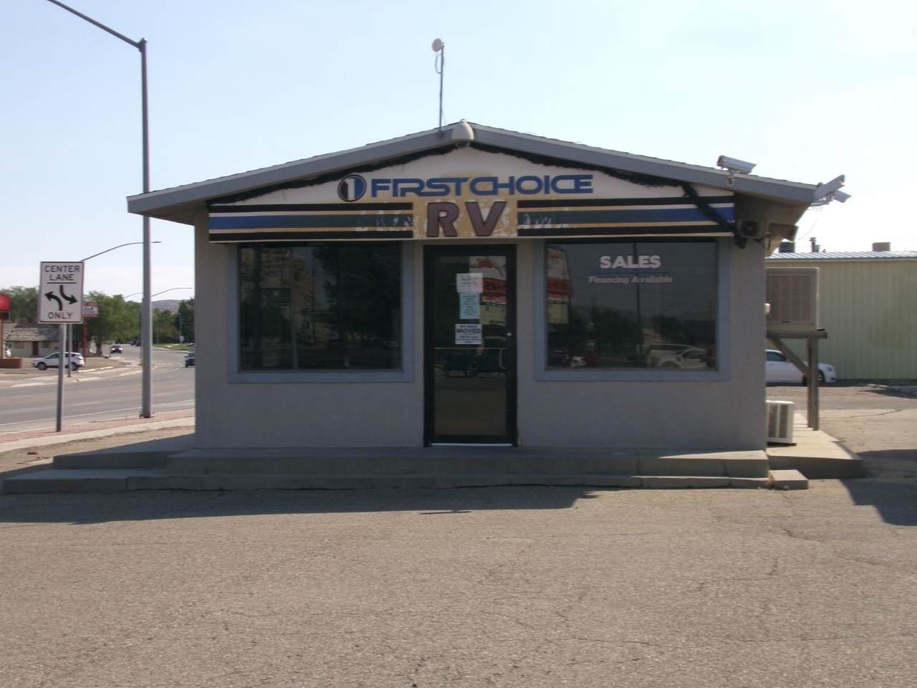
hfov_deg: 28.2
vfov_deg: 21.3
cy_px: 344
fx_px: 1828
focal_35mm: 69
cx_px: 458
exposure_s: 1/70
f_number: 13.99
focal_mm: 12.3
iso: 100
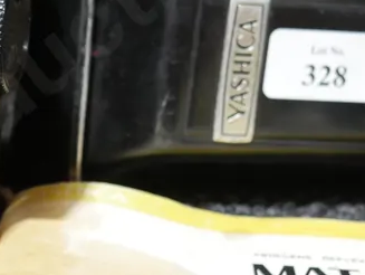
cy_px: 59
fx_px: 1256
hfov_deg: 16.4
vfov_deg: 12.4
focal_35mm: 119
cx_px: 58
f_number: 4.1
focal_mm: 19
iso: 1000
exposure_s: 1/60
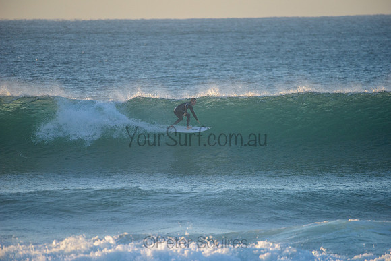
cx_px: 196
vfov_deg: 2.8
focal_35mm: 500
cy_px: 130
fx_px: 5432
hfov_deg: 4.1
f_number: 5.6
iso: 1400
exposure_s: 1/2500
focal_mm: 500
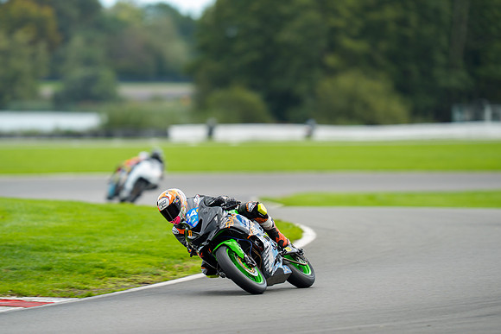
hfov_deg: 5.2
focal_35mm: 400
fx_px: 5568
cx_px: 250
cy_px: 167
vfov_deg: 3.4
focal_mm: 400
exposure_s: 1/320
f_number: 3.2
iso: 125
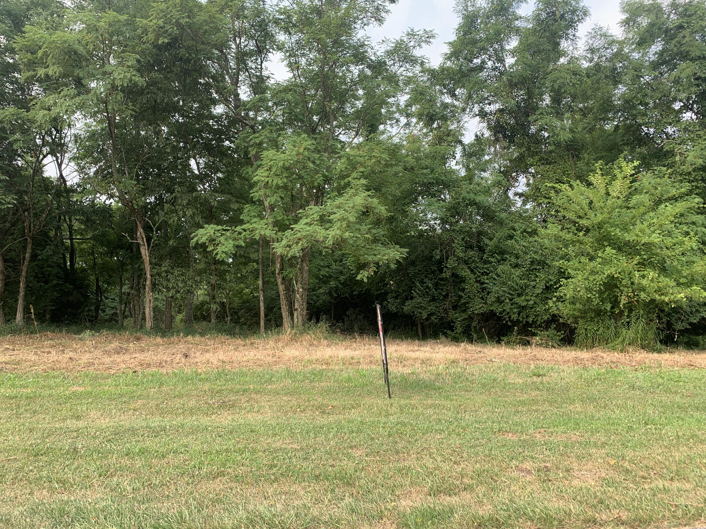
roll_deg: -0.6
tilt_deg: -1.6
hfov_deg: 67.3
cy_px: 264
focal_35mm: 26
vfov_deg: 53.1
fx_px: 530
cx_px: 353
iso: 25
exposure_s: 1/276
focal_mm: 4.25
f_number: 1.8
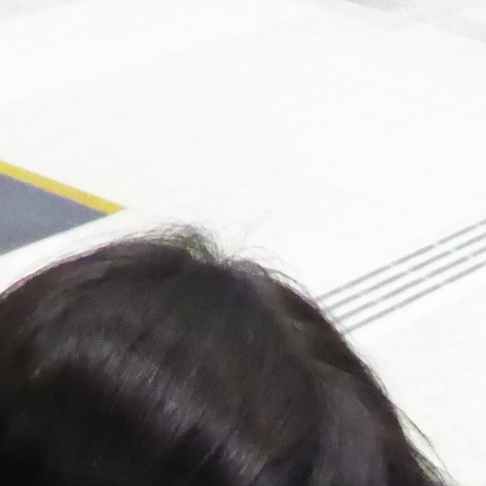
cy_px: 822
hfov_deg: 13.7
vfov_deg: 12.8
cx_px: 443
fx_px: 2001
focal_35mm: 126
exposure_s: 1/60
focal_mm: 4.3
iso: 2000
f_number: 3.3
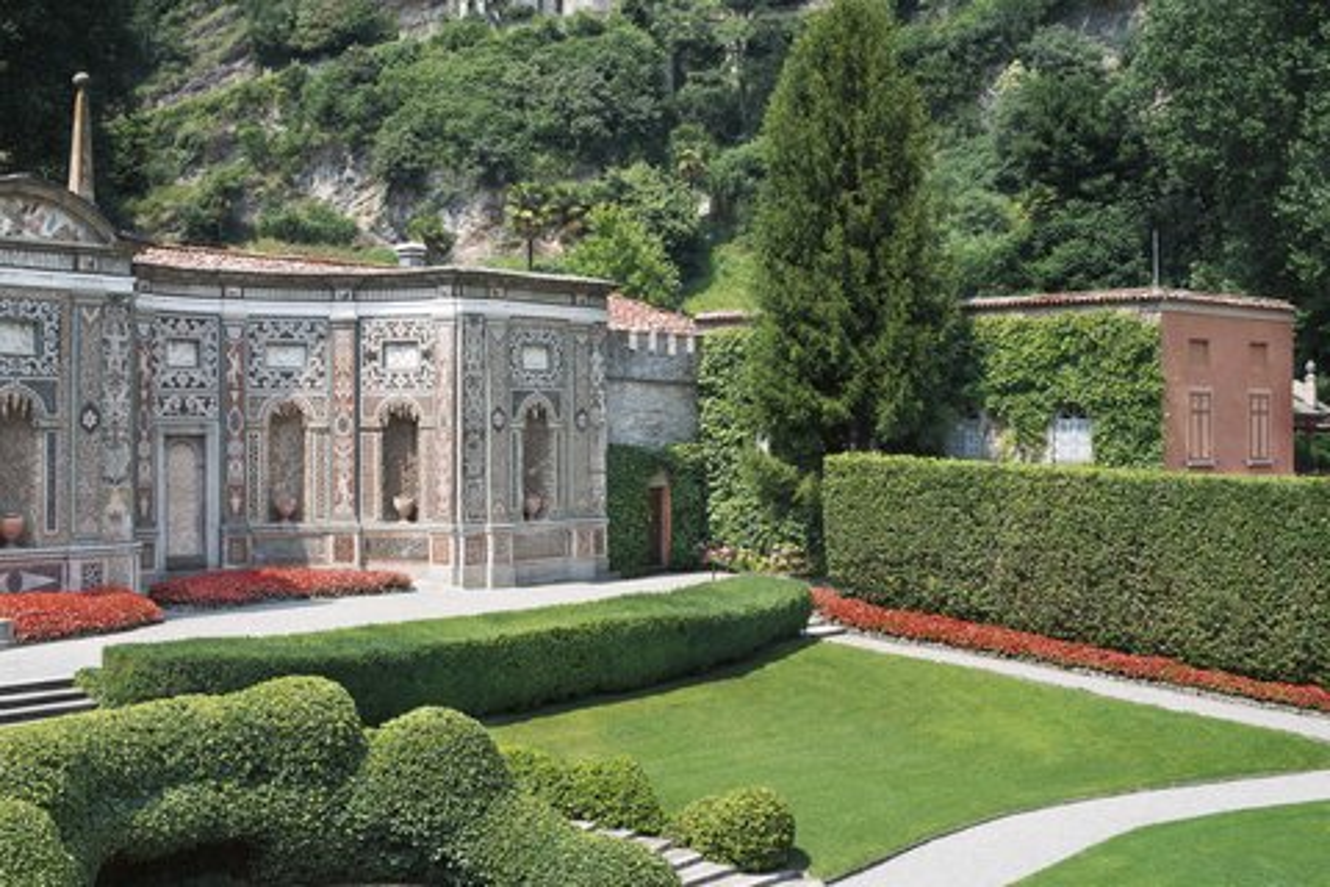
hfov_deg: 39.6
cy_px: 444
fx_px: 1847
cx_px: 665
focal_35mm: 50
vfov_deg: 27.0
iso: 100
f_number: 11
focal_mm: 50
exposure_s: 1/50
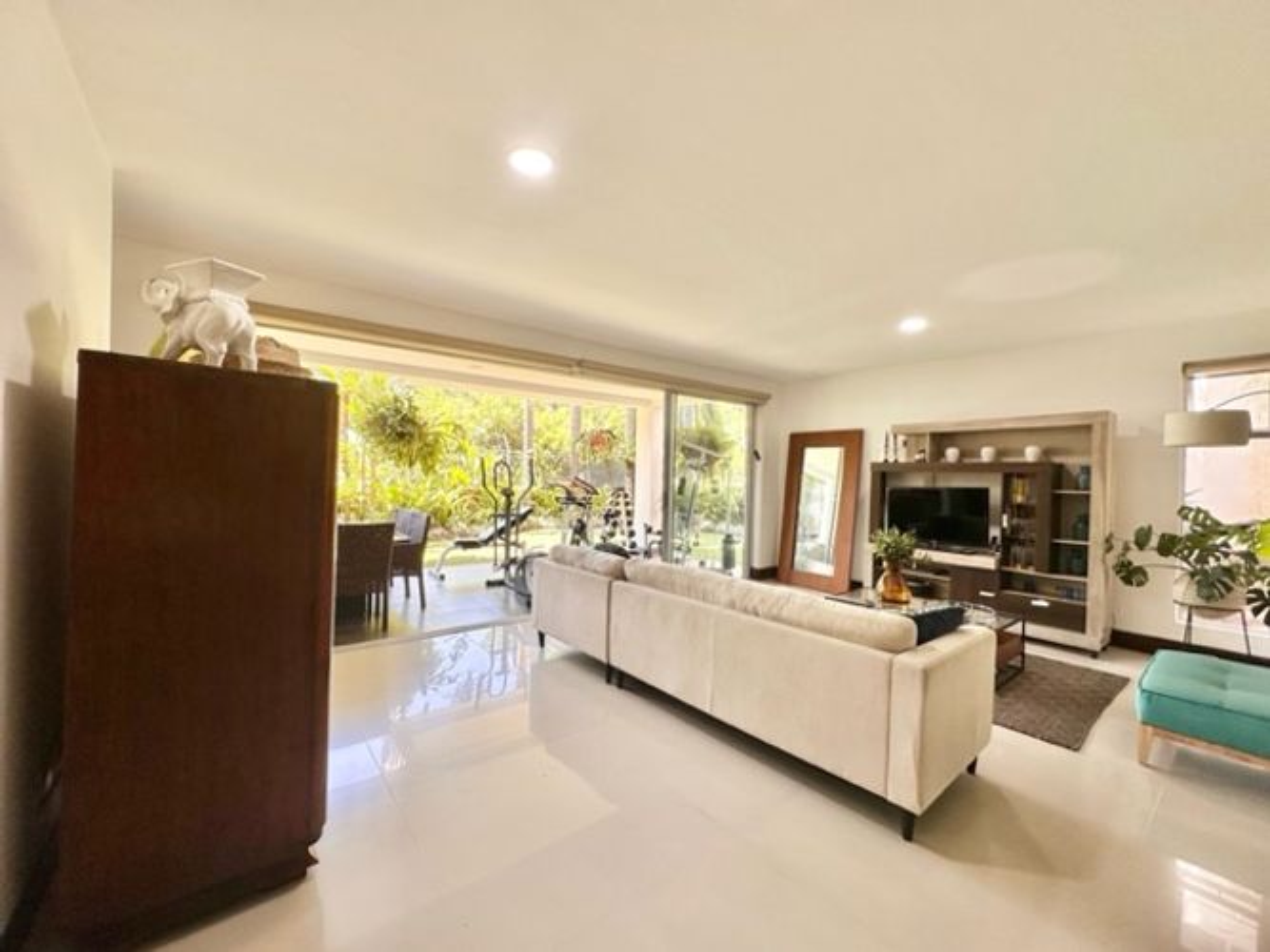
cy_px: 476
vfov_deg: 85.7
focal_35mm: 14
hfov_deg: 102.1
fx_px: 514
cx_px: 635
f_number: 2.2
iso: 64
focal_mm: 2.22
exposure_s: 1/99
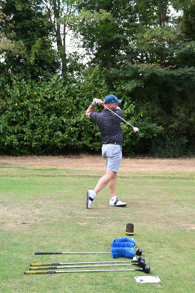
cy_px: 146
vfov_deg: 40.4
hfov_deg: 27.5
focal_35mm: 49
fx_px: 399
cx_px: 98
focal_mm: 49
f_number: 9
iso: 200
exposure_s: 1/100
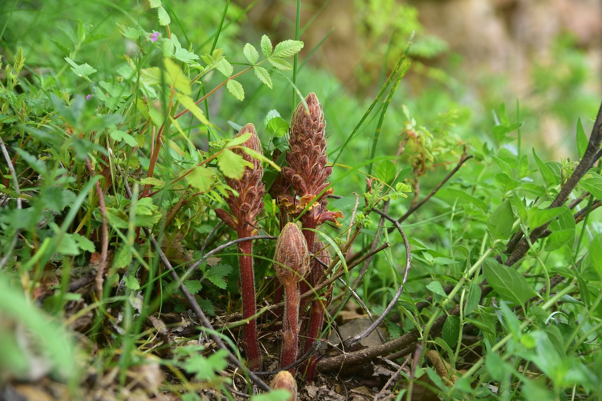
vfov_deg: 27.0
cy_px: 200
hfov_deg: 39.6
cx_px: 301
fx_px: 836
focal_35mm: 50
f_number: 4
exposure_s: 1/125
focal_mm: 50
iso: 160
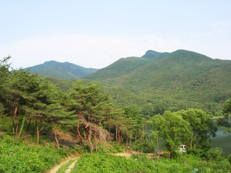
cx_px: 116
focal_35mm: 38
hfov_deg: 49.0
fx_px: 254
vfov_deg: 37.7
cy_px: 86
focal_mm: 7.8
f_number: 4.8
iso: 64
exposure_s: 1/264
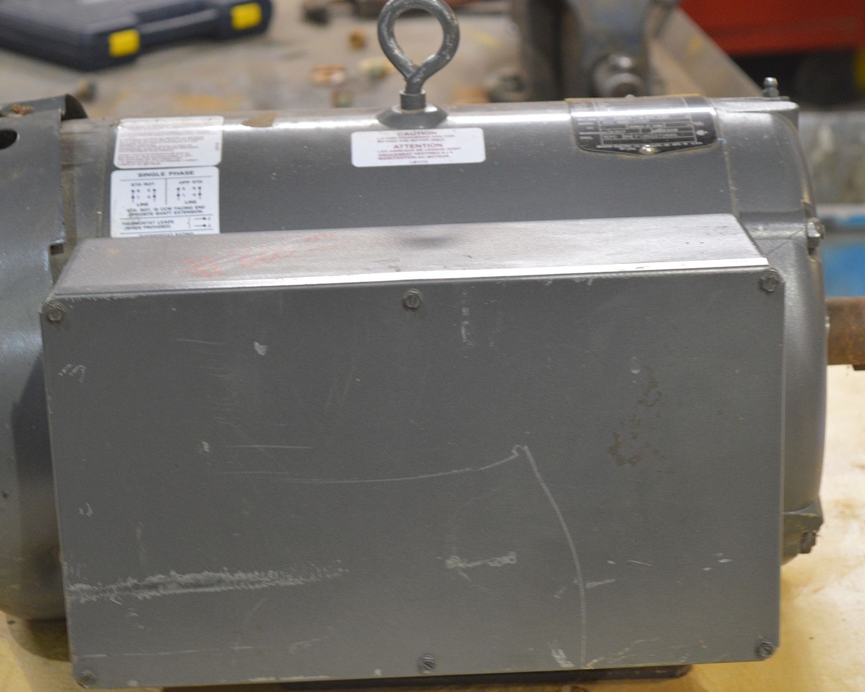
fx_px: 2704
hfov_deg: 18.2
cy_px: 327
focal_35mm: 106
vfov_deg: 14.6
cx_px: 457
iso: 800
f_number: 5.6
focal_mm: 55
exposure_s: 1/15
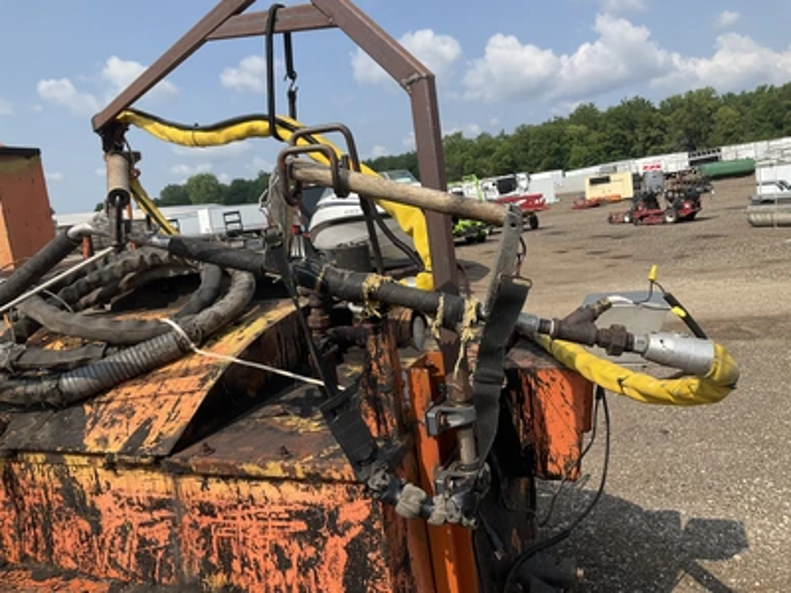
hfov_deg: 61.7
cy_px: 296
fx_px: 663
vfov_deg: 48.2
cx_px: 396
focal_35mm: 29
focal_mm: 3
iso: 25
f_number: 1.8
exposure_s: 1/1490
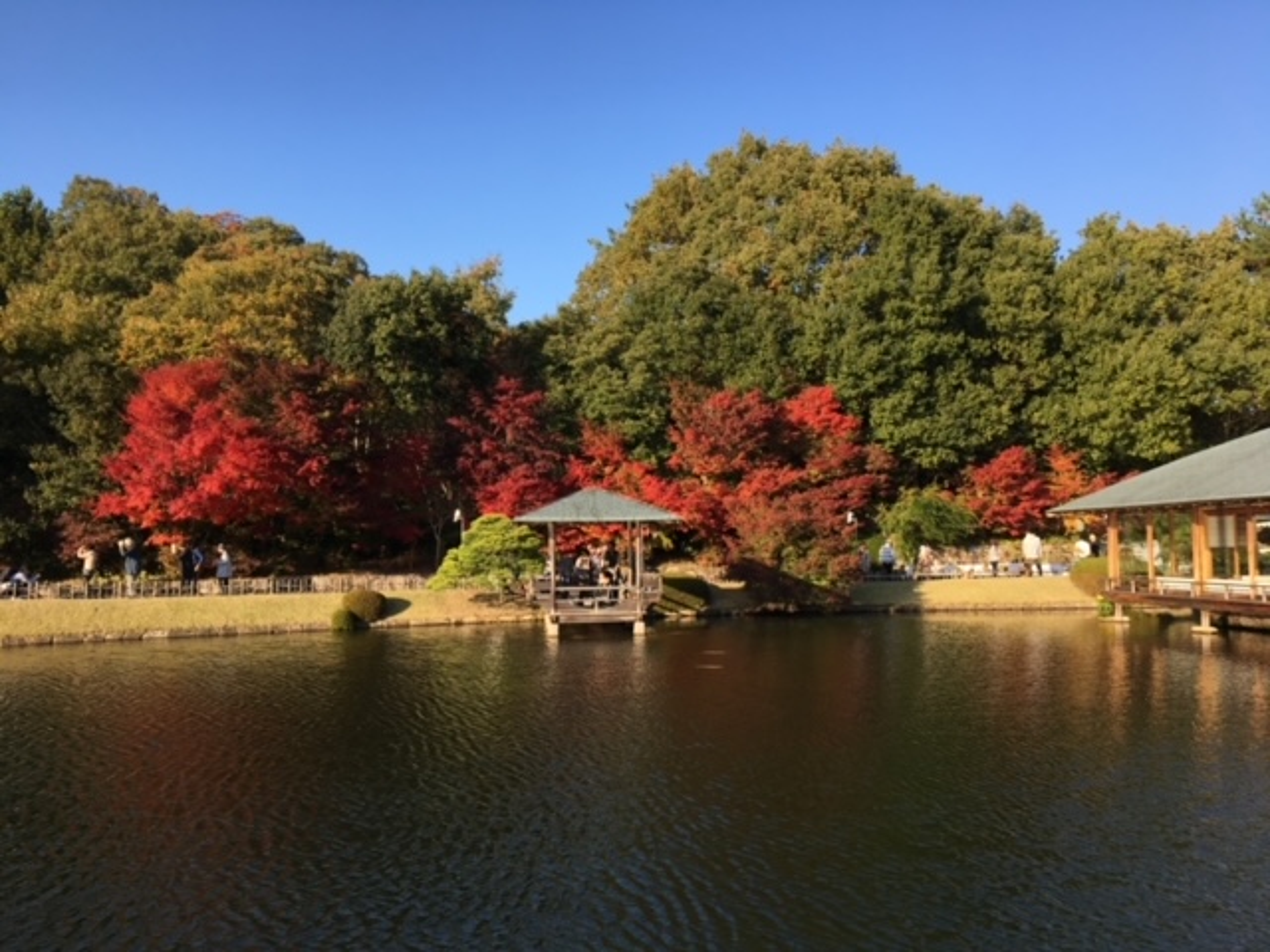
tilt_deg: +2.7
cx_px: 635
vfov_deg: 48.2
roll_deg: +0.6
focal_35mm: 29
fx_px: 1064
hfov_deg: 61.7
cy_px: 476
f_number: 2.2
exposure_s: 1/686
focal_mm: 4.15
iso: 25
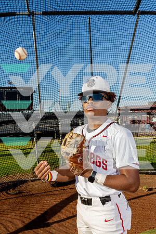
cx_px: 78
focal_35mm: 35
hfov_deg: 37.9
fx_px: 227
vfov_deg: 54.4
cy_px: 117
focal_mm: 35
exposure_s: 1/250
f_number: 7.1
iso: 64
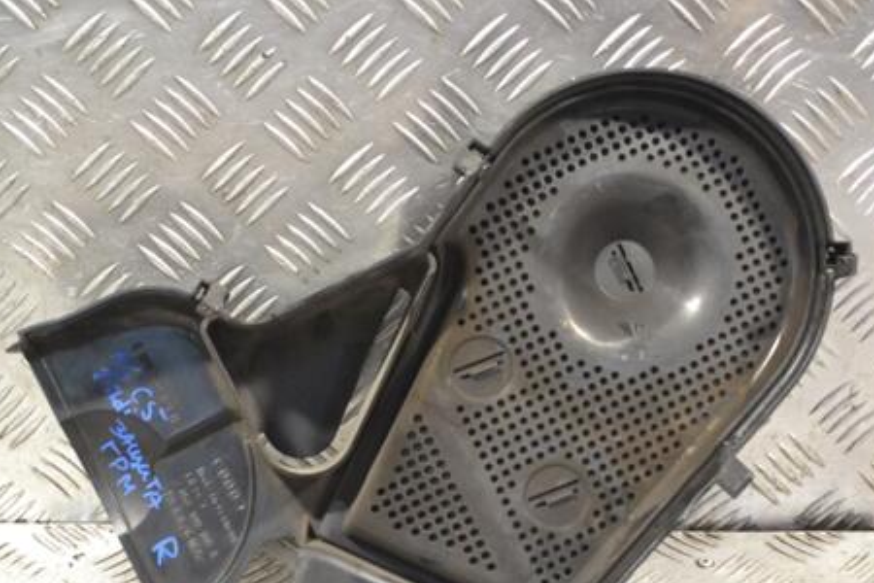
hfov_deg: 25.4
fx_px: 1942
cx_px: 427
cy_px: 356
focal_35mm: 80
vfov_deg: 17.0
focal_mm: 40
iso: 3200
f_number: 6.3
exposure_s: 1/160
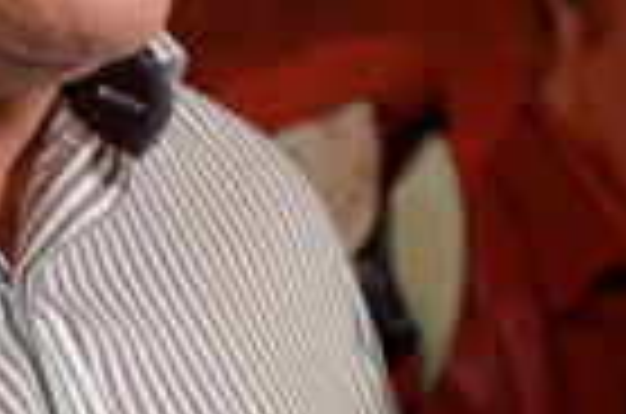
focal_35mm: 356
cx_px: -180
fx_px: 6176
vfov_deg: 3.8
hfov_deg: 5.8
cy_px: -88
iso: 1250
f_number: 5.3
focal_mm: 66
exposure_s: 1/160
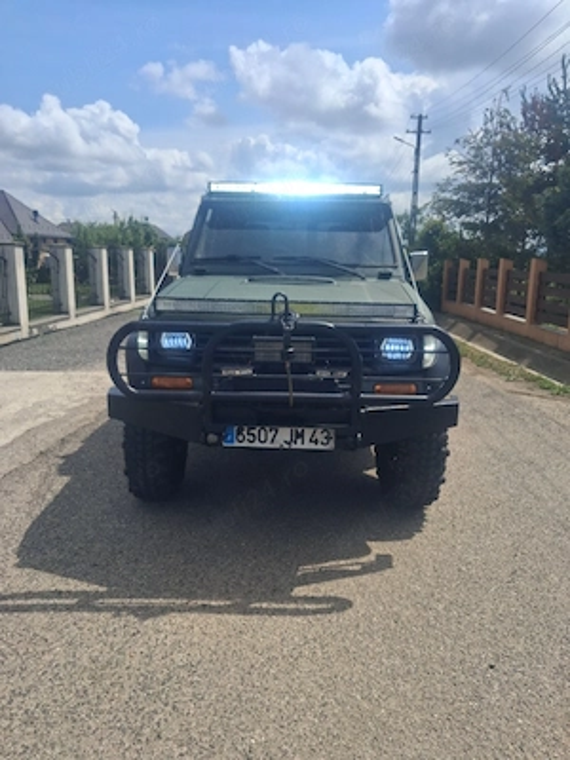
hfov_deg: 51.4
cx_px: 285
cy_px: 380
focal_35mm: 27
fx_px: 593
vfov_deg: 65.3
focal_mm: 4
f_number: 1.8
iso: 20
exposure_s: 1/769
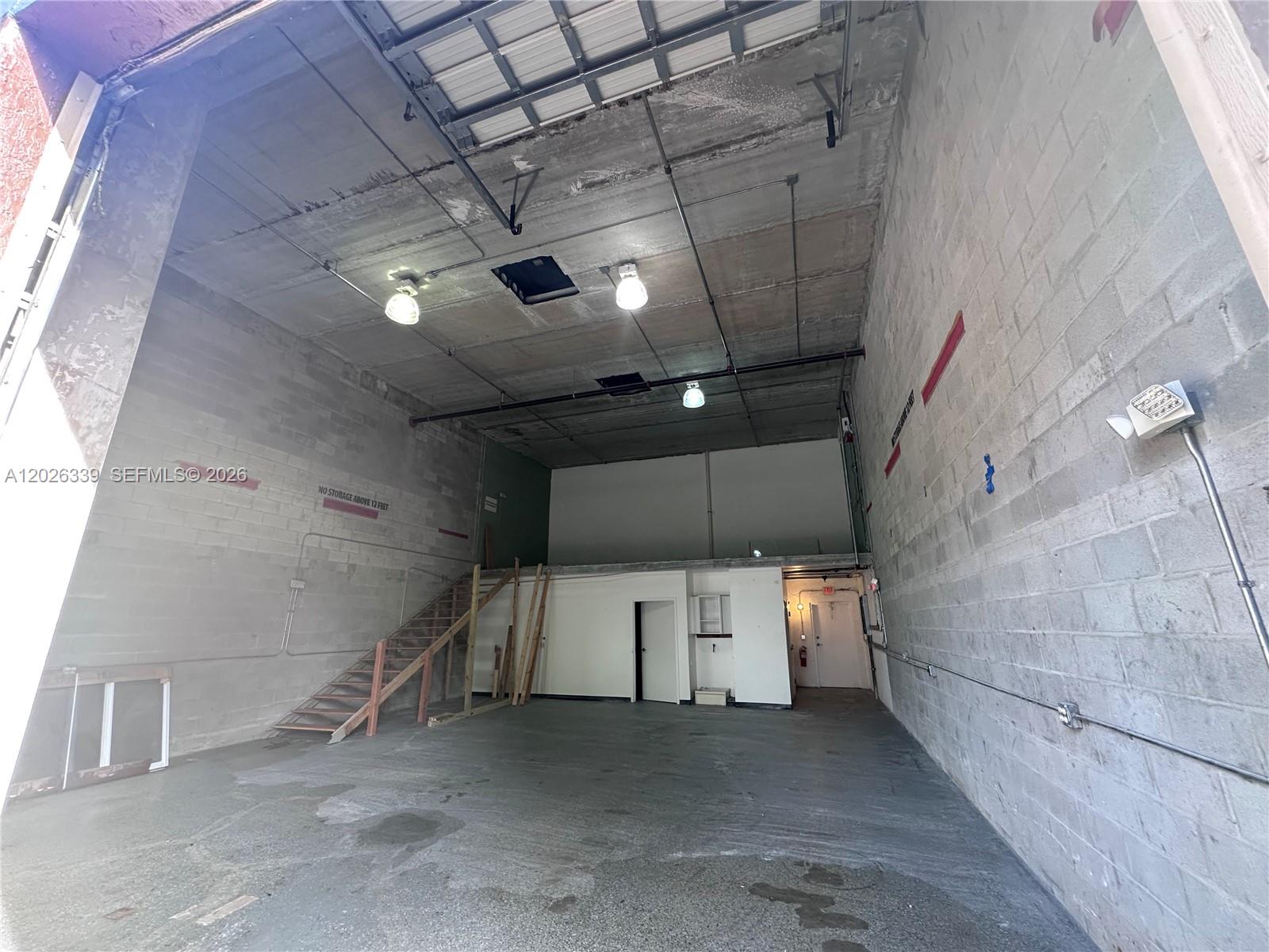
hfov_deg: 102.1
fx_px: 513
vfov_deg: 85.7
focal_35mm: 14
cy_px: 476
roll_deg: +0.0
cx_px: 634
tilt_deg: +15.8
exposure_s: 1/120
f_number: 2.2
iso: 200
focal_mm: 2.22
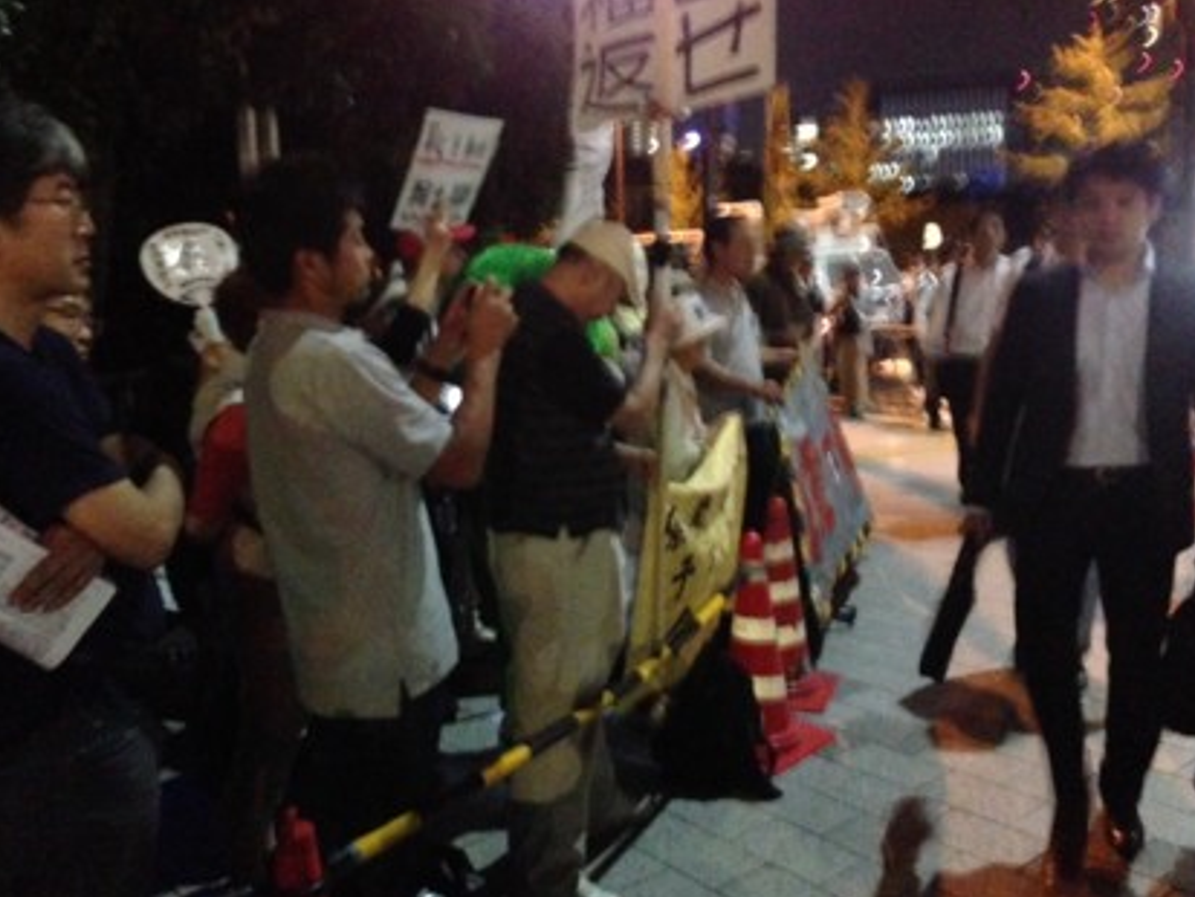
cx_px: 582
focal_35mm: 72
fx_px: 2486
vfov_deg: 20.4
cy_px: 431
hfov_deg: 27.0
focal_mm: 4.12
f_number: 2.4
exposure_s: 1/15
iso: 1600
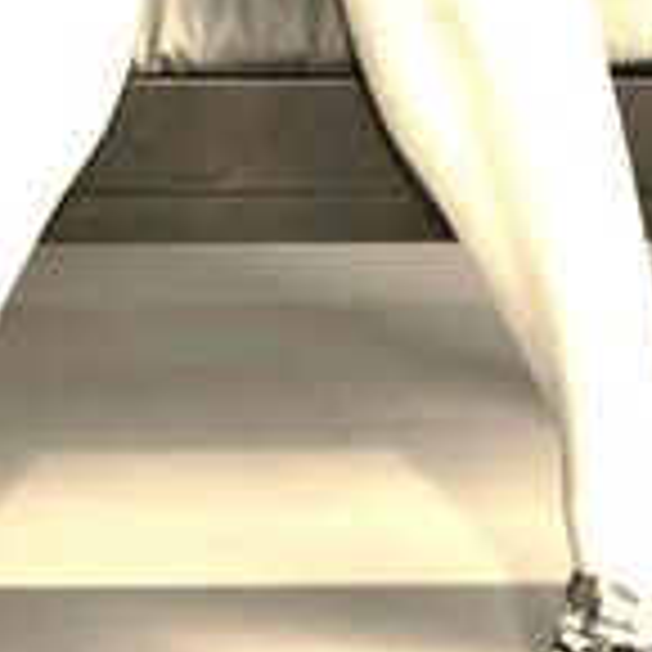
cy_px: -499
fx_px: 7799
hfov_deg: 4.8
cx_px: 216
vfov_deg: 4.7
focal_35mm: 366
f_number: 4
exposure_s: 1/125
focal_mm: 66
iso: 500
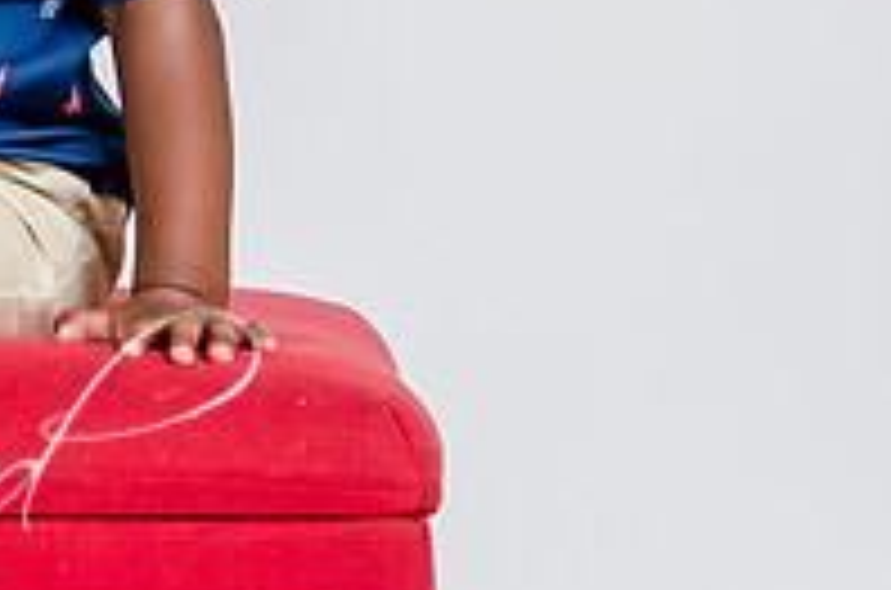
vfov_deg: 5.5
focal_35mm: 250
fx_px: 6173
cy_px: 35
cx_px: -125
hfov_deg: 8.2
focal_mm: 38
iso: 100
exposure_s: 1/160
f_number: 4.5
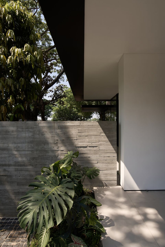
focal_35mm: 21
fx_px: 144
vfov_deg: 81.2
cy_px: 124
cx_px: 82
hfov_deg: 59.5
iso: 100
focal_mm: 21
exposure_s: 1/200
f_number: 8
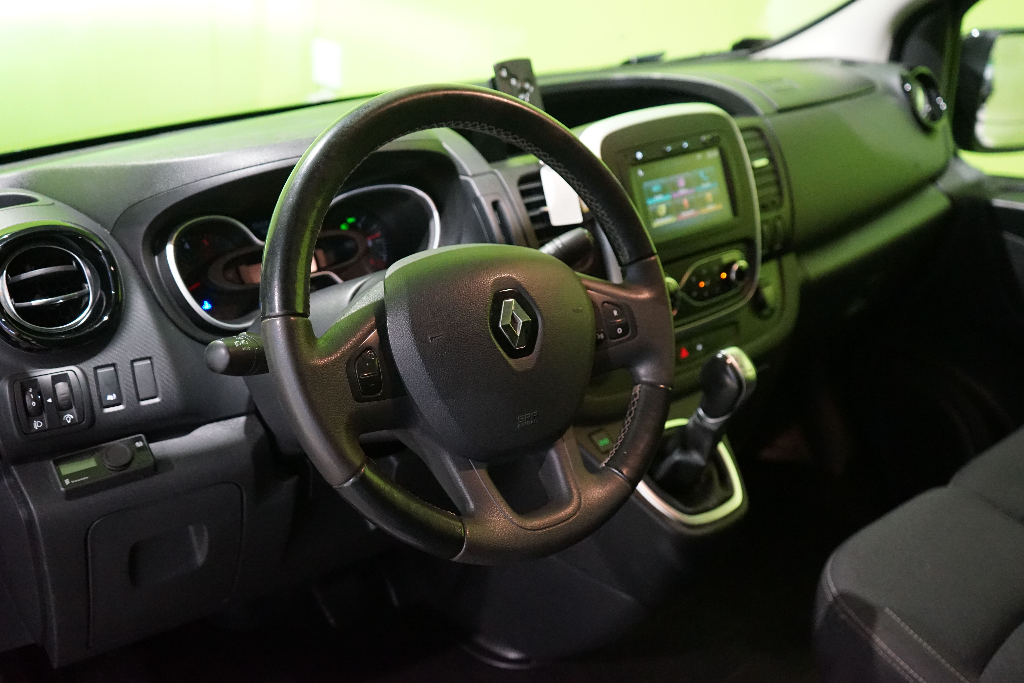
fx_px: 995
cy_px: 342
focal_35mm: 35
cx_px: 512
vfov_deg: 37.9
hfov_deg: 54.4
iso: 6400
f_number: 4
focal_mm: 35
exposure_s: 1/80
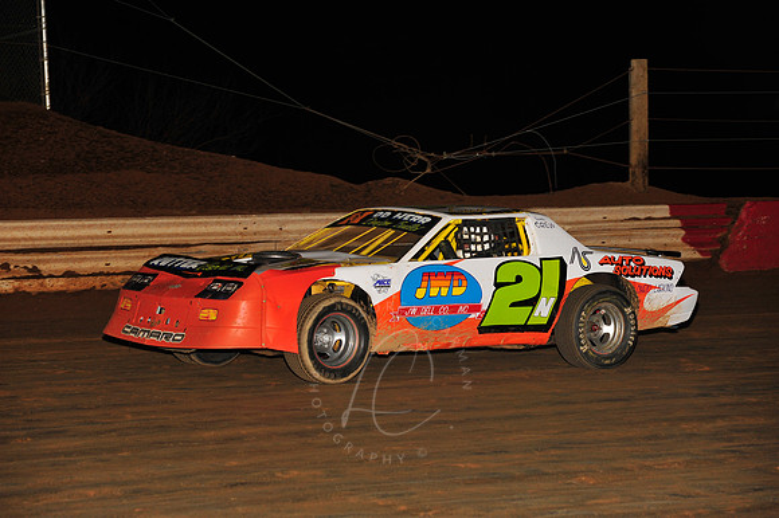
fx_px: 2919
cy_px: 259
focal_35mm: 135
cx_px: 390
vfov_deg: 10.1
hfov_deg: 15.2
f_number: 6.3
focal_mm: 135
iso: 800
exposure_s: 1/250
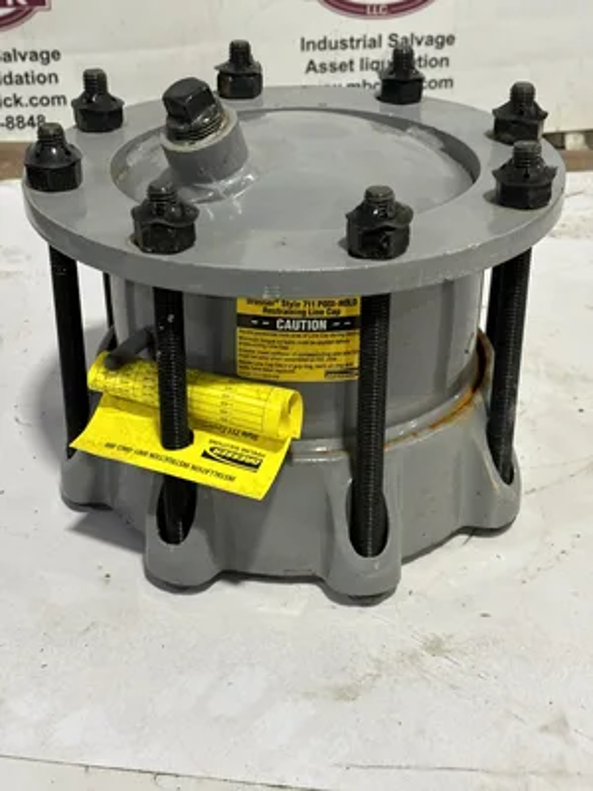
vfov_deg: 36.8
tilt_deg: -31.9
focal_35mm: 52
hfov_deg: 28.0
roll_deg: +0.7
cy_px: 396
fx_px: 1188
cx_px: 296
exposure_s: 1/40
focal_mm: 5.96
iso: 125
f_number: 1.6
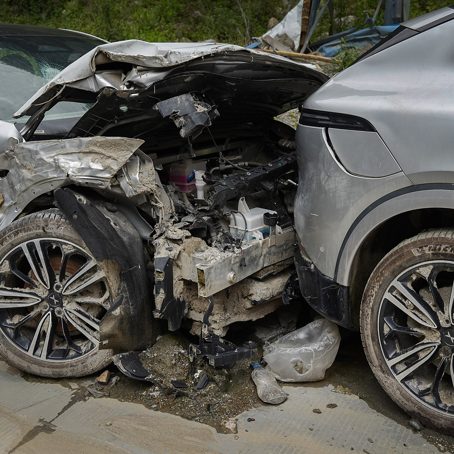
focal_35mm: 45
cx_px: 246
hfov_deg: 37.5
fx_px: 668
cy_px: 228
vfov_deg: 37.6
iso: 250
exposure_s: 1/640
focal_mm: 35
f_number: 5
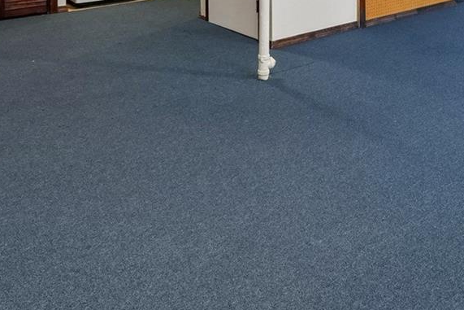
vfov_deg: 26.2
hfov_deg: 43.9
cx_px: 379
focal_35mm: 42
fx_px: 541
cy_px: -111
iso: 640
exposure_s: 1/13
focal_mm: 10
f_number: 9
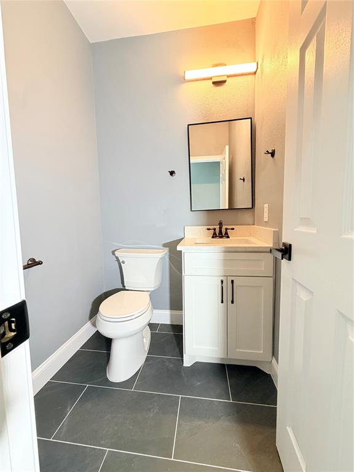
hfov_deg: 85.7
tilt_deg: -4.5
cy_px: 236
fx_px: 191
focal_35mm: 14
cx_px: 177
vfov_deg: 102.1
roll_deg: +0.9
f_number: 2.2
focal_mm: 2.22
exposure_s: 1/120
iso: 320
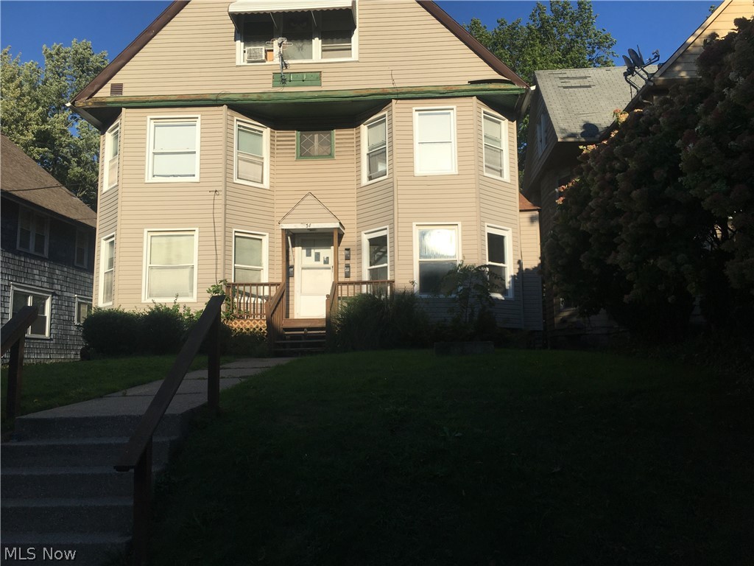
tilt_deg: +7.9
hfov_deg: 61.7
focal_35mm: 29
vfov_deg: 48.2
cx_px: 377
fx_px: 632
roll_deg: -0.6
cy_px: 283
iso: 25
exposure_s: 1/1832
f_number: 2.2
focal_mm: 4.15
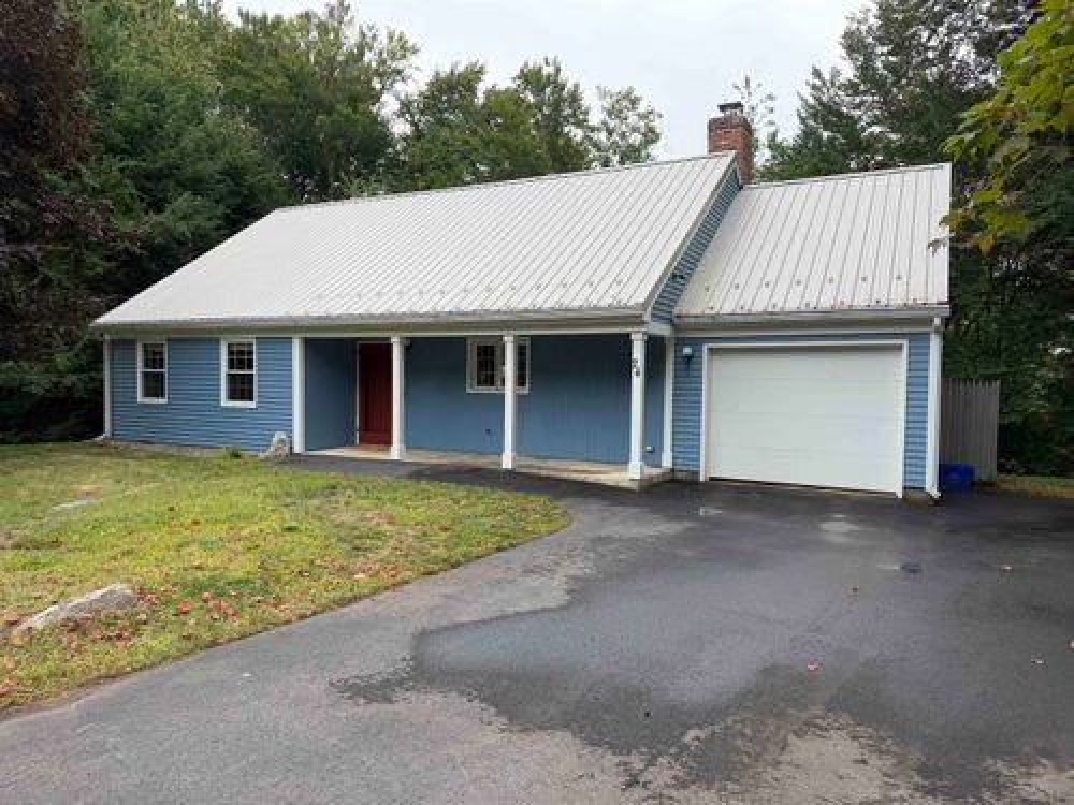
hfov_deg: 71.6
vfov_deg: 56.8
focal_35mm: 24
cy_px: 402
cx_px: 537
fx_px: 745
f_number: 1.78
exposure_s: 1/1174
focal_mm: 6.76
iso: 100
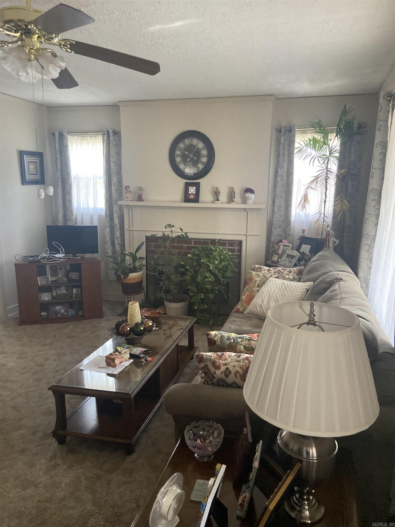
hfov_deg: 53.1
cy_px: 264
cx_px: 198
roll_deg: -1.1
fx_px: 396
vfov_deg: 67.3
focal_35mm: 26
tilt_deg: -9.0
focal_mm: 4.25
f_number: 1.8
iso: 500
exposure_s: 1/60
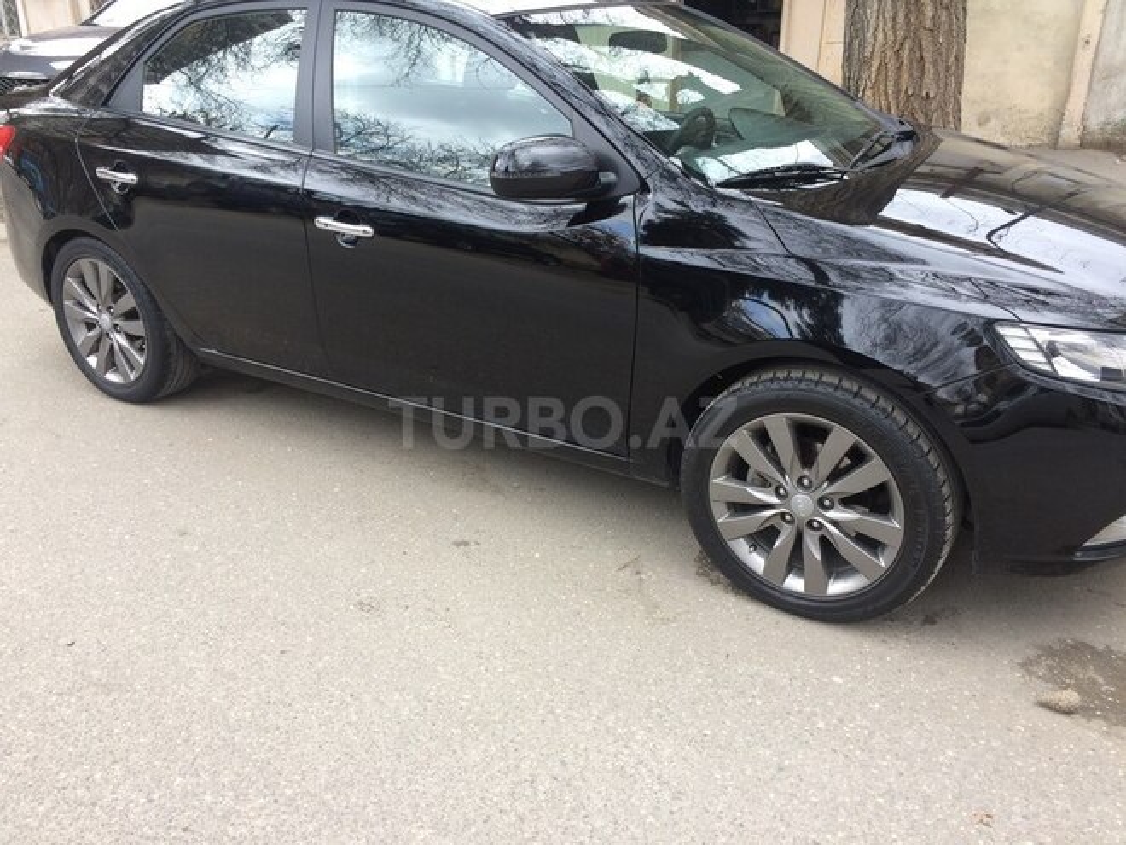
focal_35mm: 29
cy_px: 422
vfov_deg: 48.2
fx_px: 943
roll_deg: +0.8
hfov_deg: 61.7
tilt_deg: -24.2
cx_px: 563
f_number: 2.2
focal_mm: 4.15
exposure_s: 1/128
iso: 32
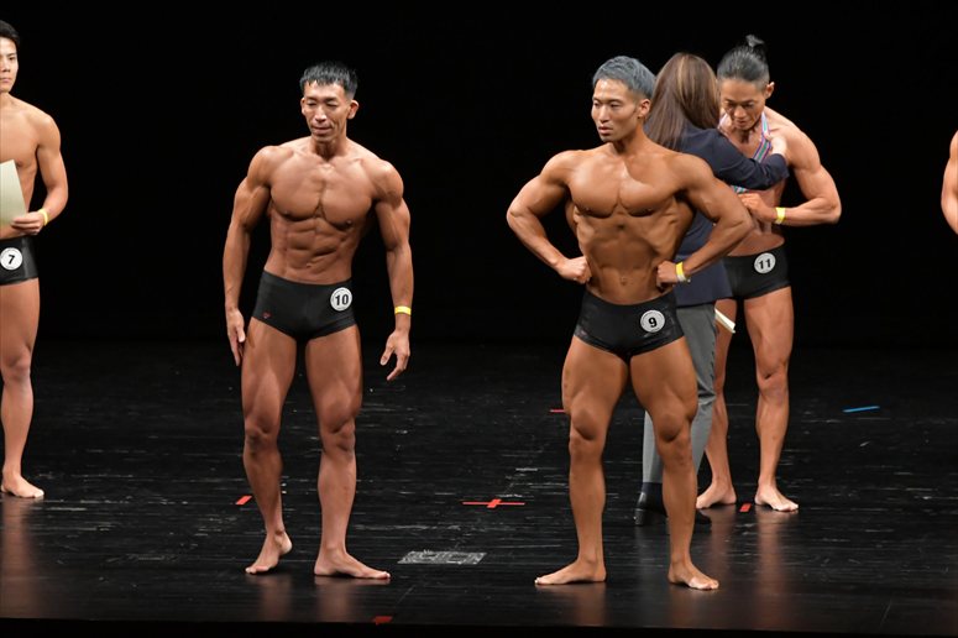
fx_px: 6783
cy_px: 319
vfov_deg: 5.4
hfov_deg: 8.1
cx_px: 479
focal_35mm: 255
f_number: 5.6
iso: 3200
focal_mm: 170
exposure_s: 1/400
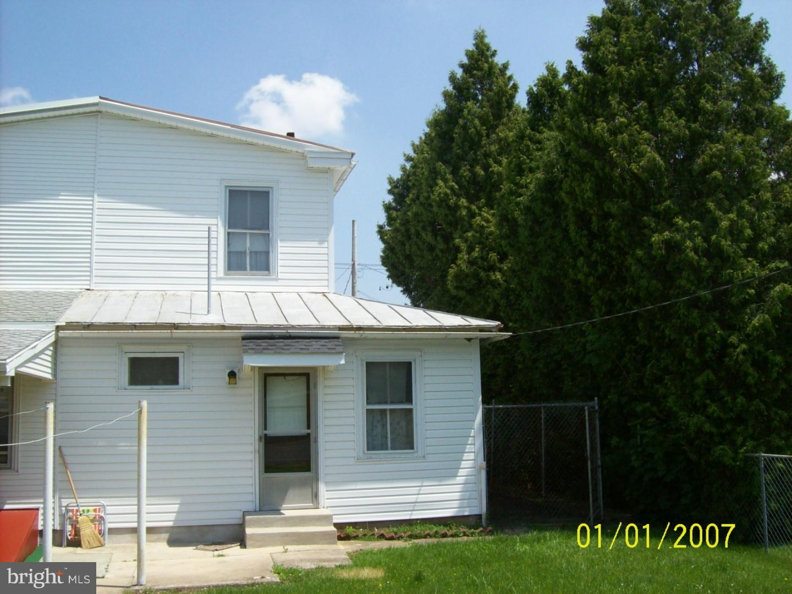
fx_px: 824
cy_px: 297
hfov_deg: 51.4
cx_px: 396
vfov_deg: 39.7
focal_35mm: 36
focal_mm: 6
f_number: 4.8
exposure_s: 1/542
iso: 80
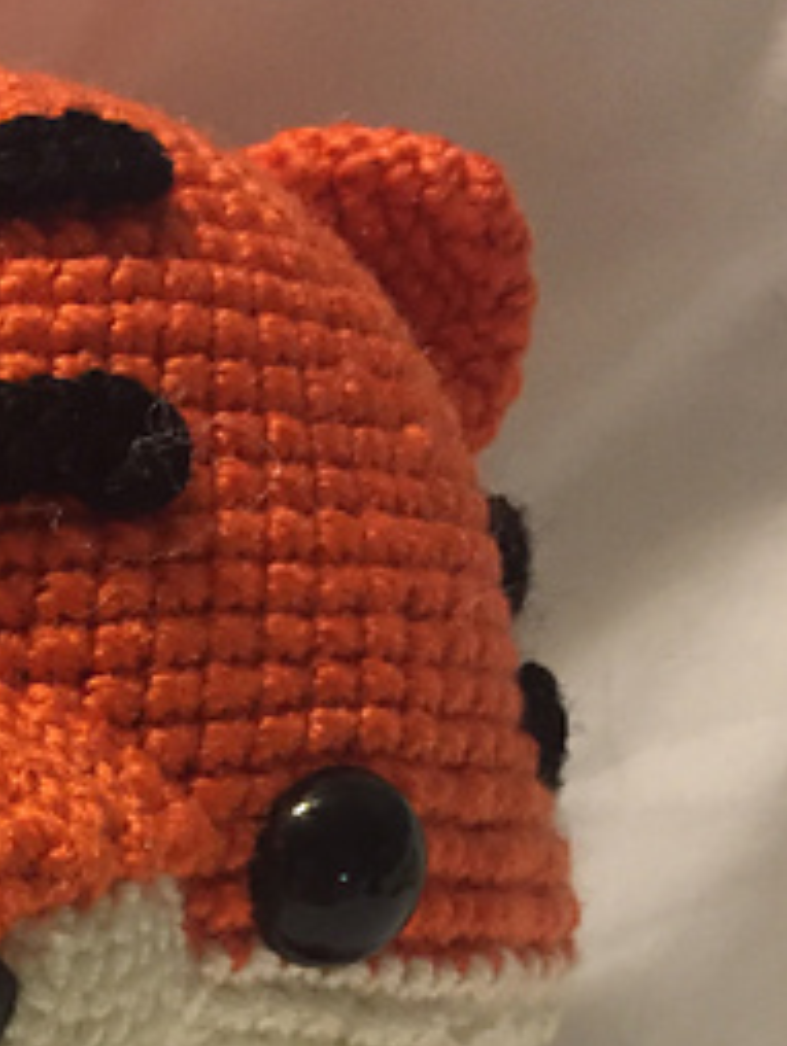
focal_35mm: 73
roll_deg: -1.4
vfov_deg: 25.1
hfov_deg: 19.0
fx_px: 2209
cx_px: -165
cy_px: 1095
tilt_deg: -27.0
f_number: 2.2
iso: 250
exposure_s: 1/20
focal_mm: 4.15
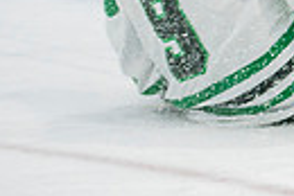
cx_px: 680
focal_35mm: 617
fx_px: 5044
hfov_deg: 3.3
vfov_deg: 2.2
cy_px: -241
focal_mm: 105
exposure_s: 1/640
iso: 800
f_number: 2.8
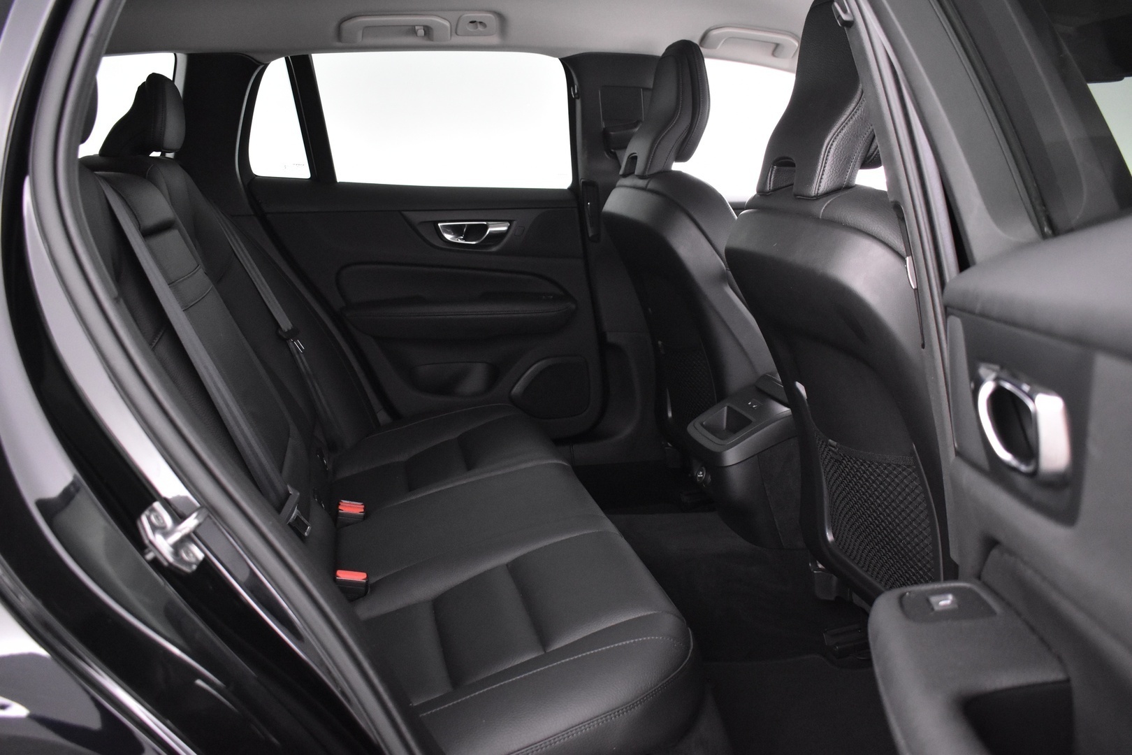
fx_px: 990
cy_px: 378
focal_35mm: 32
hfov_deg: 59.5
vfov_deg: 41.7
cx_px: 566
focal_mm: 21
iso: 3200
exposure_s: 1/20
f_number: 3.8
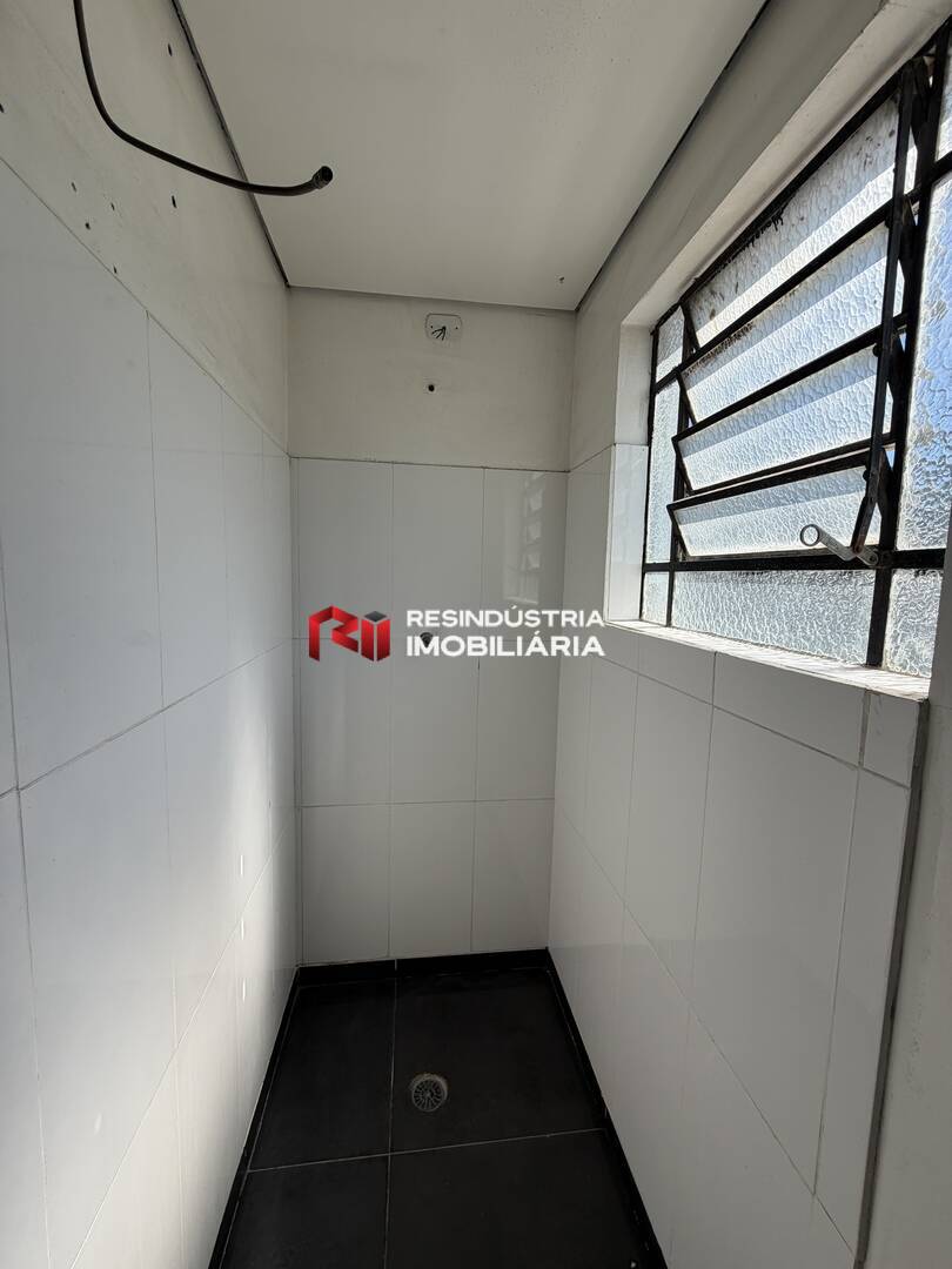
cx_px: 476
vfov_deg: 102.1
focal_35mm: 14
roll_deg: -0.6
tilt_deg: -3.5
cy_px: 634
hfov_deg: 85.7
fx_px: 513
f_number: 2.2
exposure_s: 1/607
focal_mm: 2.22
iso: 40
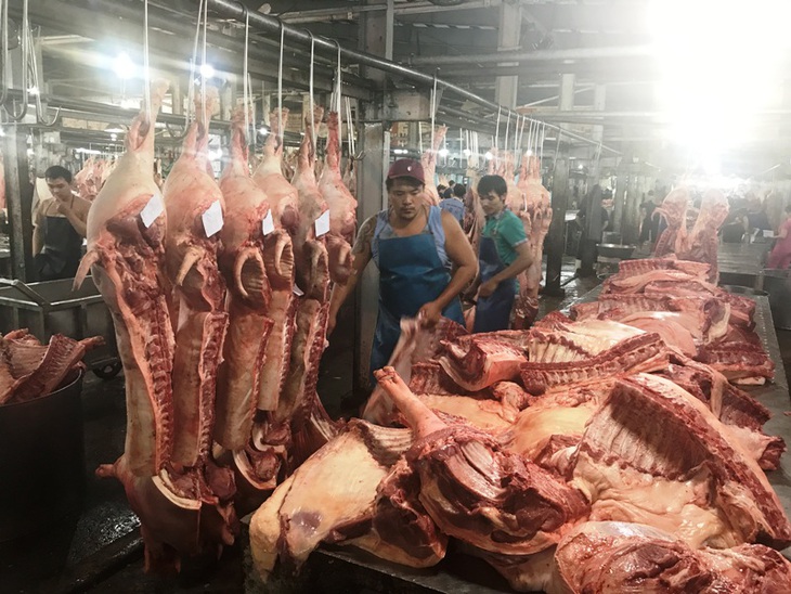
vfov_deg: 49.8
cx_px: 396
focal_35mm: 28
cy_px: 297
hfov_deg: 63.4
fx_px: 640
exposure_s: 1/17
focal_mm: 3.99
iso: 50
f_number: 1.8
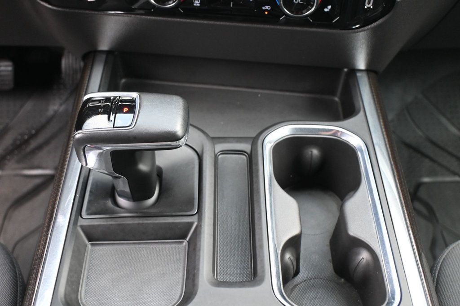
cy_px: 153
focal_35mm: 42
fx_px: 536
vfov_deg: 31.9
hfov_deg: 46.4
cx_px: 230
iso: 2000
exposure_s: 1/125
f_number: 4.5
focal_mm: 28
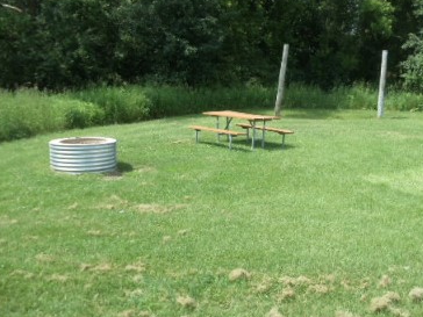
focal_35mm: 62
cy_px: 154
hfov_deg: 31.0
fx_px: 758
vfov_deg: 23.6
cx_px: 270
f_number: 7.1
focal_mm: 6
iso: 80
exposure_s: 1/100
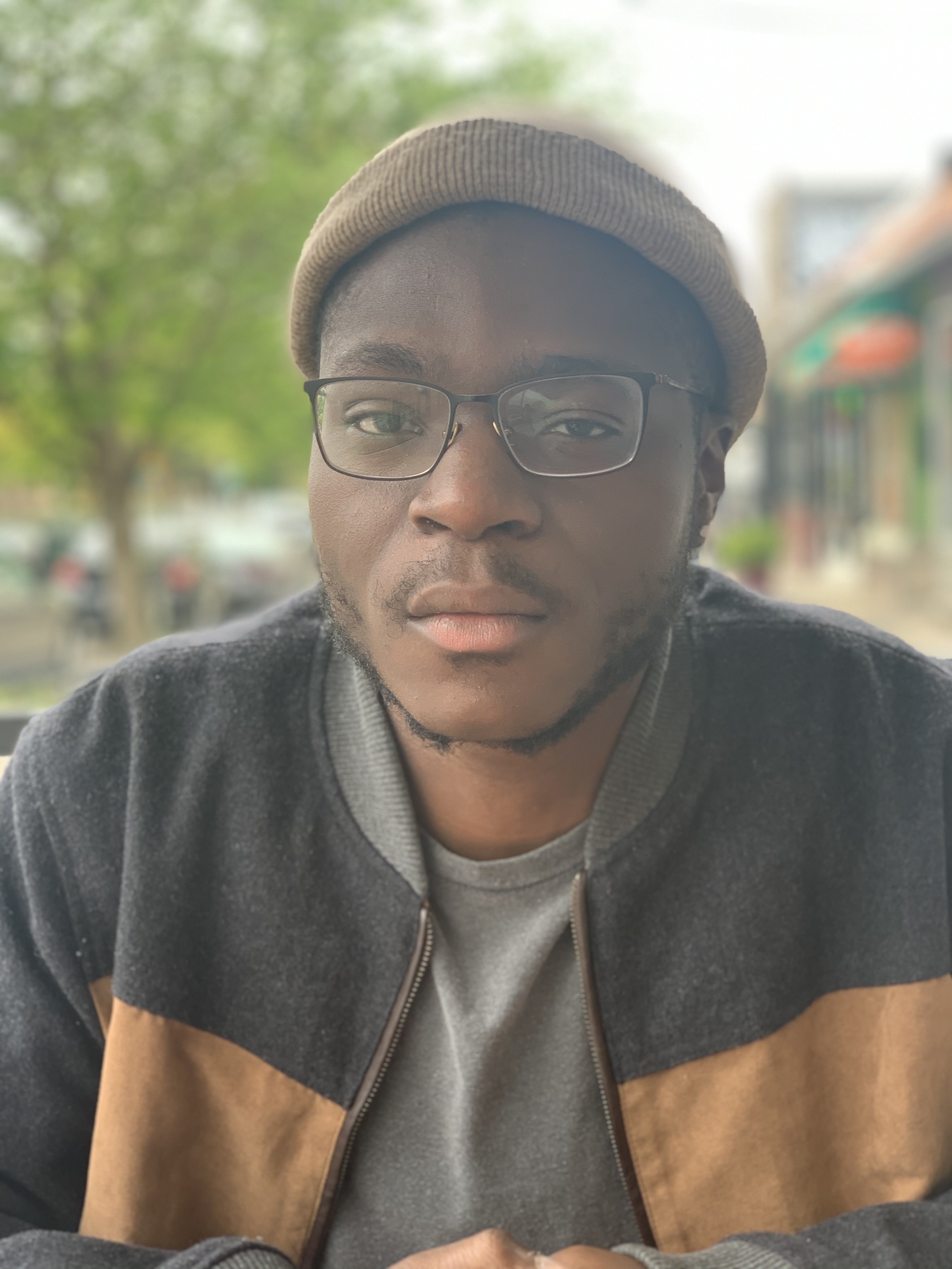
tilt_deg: -4.4
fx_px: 1907
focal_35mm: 52
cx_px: 476
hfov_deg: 28.0
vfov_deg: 36.8
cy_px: 634
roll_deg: +2.2
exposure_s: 1/122
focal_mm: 6
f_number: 2.4
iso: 40
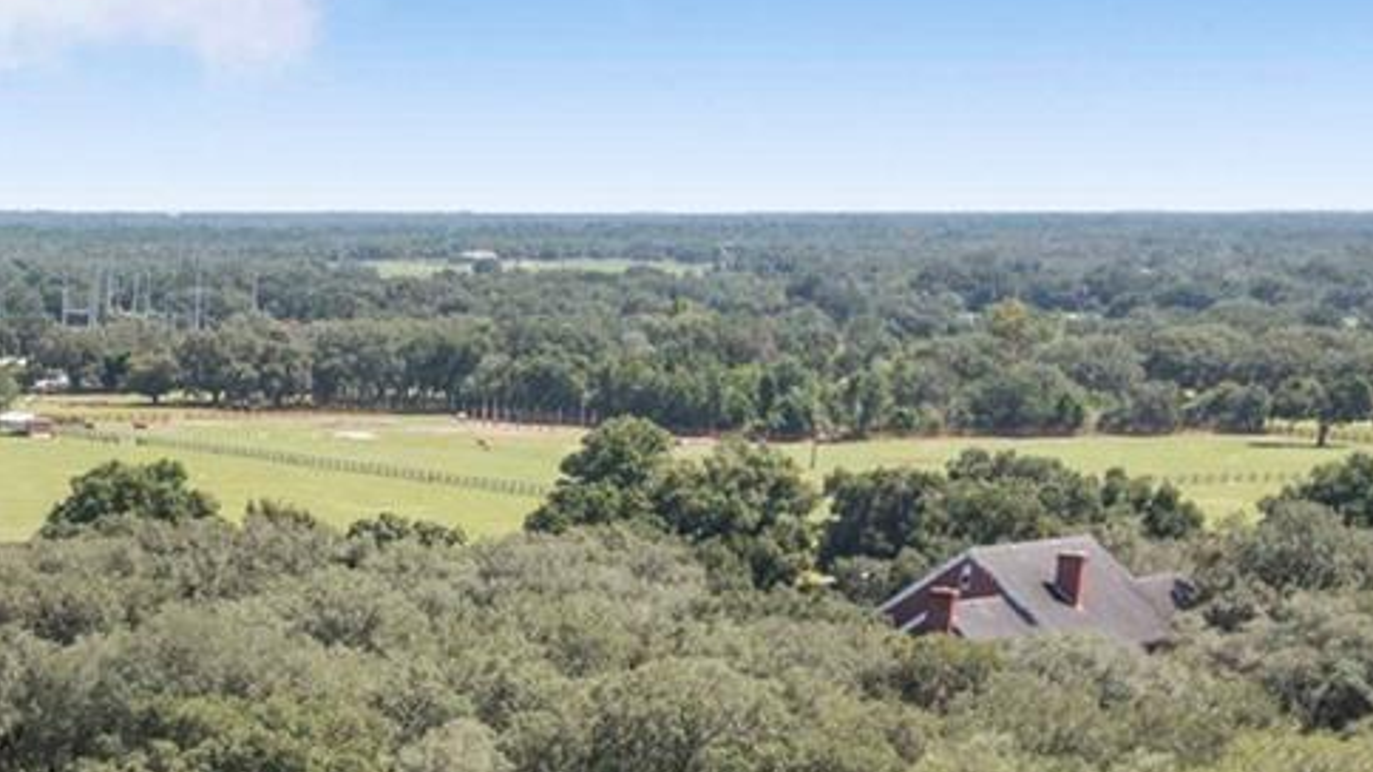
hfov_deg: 19.1
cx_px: -732
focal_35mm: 97
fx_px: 3531
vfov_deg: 11.8
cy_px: 1239
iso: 100
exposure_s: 1/400
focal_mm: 10.26
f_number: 5.6
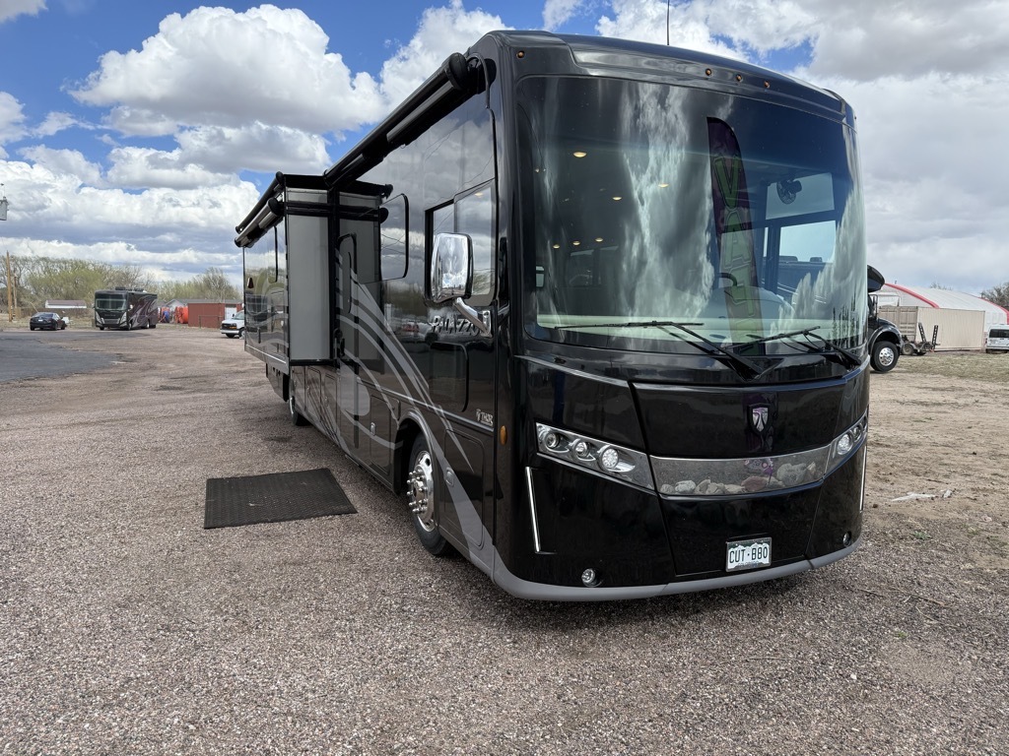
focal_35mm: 24
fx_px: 700
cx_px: 504
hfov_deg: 71.6
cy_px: 378
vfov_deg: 56.8
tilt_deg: -5.8
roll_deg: -0.1
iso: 100
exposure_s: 1/3279
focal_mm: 6.76
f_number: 1.78
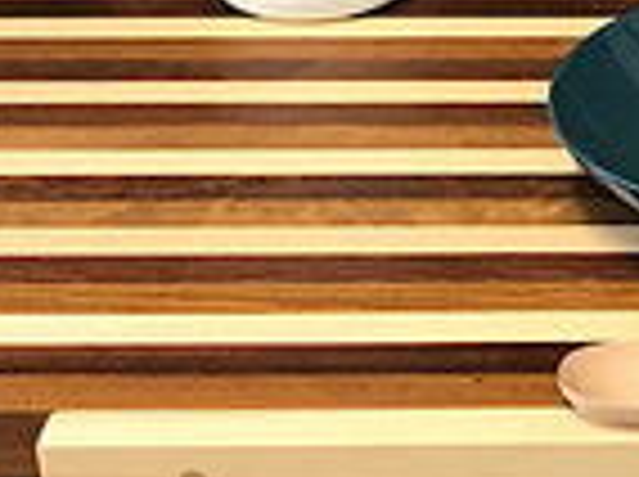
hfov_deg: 14.9
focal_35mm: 126
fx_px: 2322
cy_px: 137
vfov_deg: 11.7
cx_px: 842
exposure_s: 1/33
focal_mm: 3.99
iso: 40
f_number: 1.8
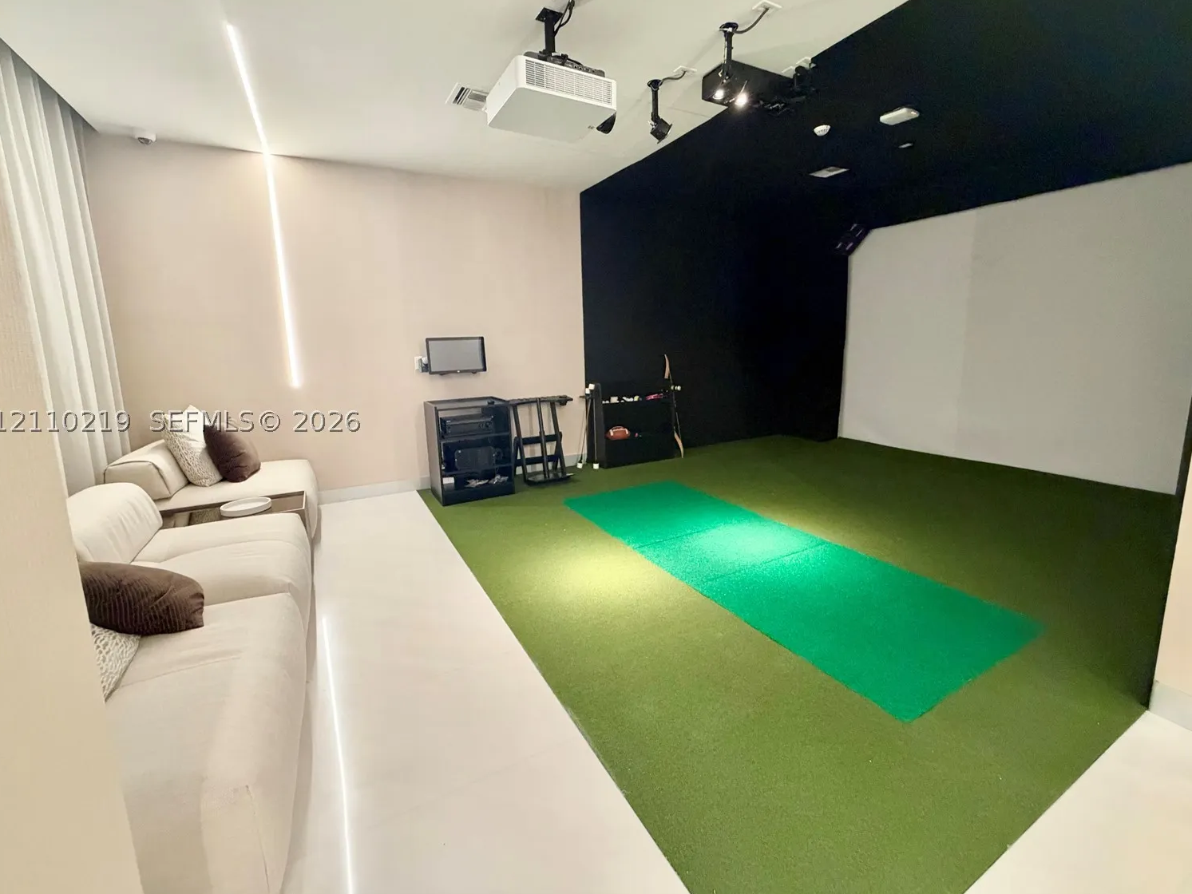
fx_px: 517
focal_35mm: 15
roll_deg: +1.4
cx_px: 604
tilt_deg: -9.0
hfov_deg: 98.2
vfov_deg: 81.7
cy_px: 421
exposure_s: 1/59
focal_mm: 2.22
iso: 500
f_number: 2.2
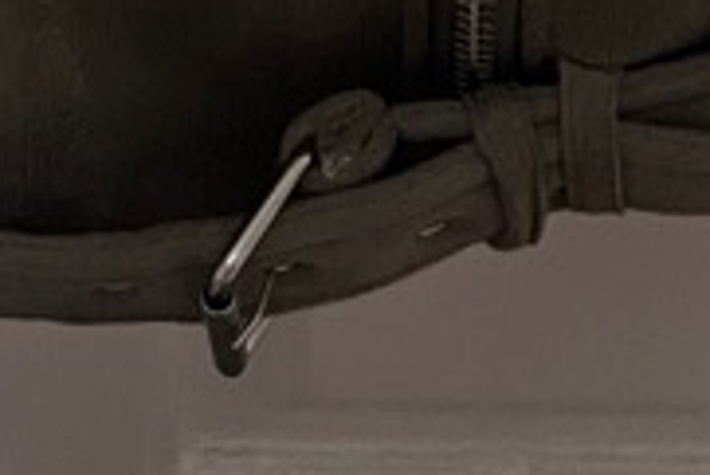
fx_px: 2941
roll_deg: -0.9
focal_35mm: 149
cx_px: 247
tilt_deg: -24.4
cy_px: -1378
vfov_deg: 7.1
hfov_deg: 13.7
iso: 250
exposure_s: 1/50
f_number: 1.6
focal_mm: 5.1
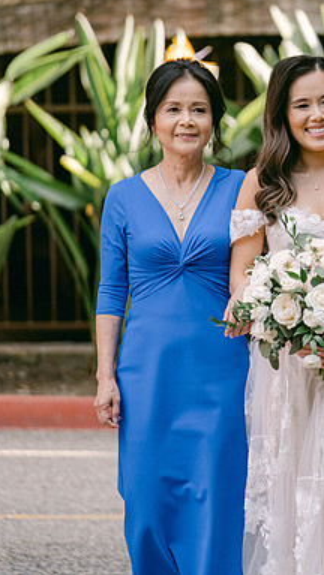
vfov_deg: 6.1
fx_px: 5437
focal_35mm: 356
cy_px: 287
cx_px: 282
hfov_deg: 3.4
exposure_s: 1/300
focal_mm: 140
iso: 320
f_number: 2.8
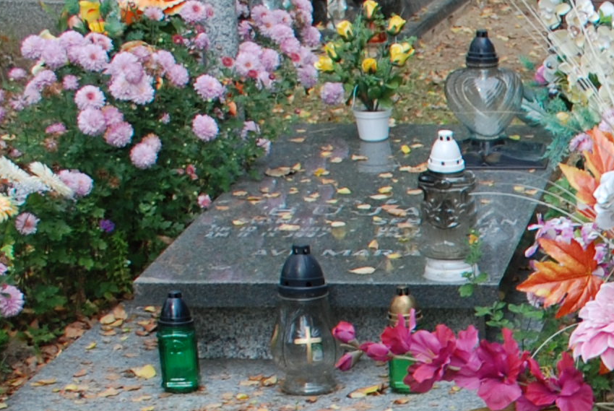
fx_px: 2100
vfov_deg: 10.8
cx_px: 1041
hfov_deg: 14.9
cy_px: 584
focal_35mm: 123
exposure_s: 1/125
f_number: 5.6
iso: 140
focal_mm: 18
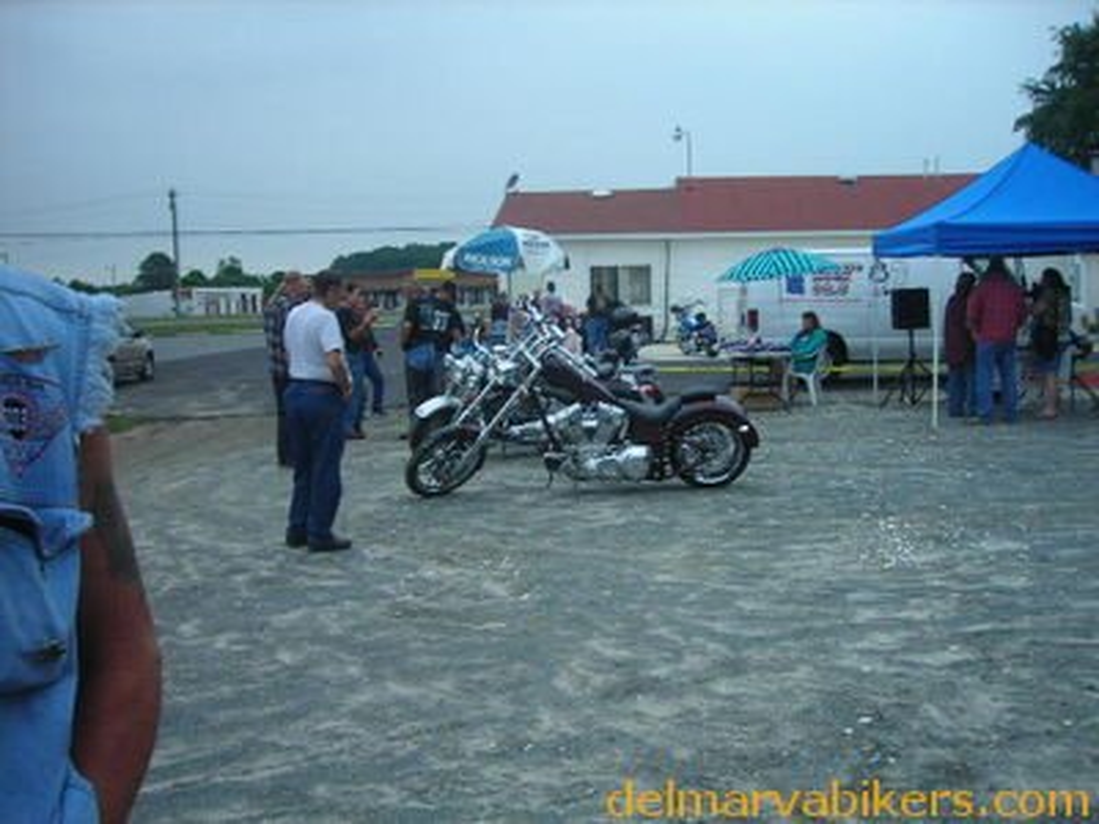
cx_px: 550
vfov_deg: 37.7
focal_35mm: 38
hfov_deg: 49.0
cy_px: 412
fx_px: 1206
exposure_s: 1/185
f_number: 3.2
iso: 50
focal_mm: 6.3
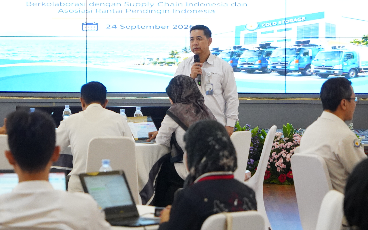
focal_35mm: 161
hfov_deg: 13.0
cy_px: 73
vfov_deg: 8.1
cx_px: 136
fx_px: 1615
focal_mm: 98
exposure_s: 1/125
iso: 6400
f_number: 6.3
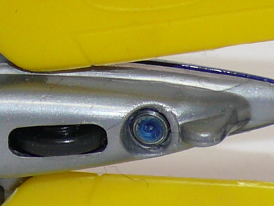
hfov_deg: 4.8
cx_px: 149
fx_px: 3279
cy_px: 76
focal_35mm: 414
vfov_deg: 3.6
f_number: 4
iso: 100
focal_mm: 13.3
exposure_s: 1/30
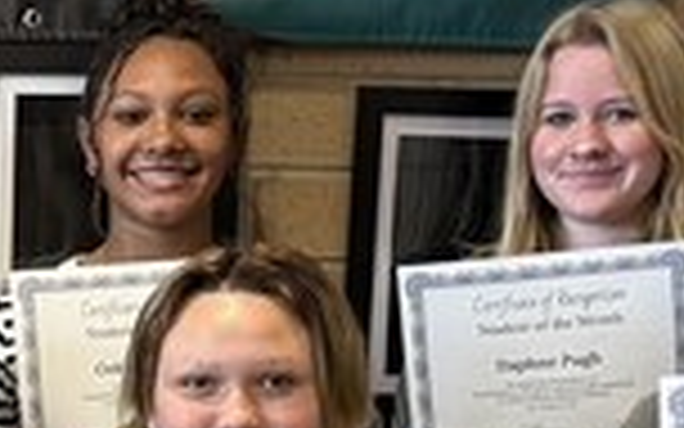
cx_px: -302
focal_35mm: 167
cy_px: 599
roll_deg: -1.0
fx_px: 3113
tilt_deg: -5.0
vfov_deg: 7.7
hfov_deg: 12.0
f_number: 1.78
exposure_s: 1/60
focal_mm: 6.76
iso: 125
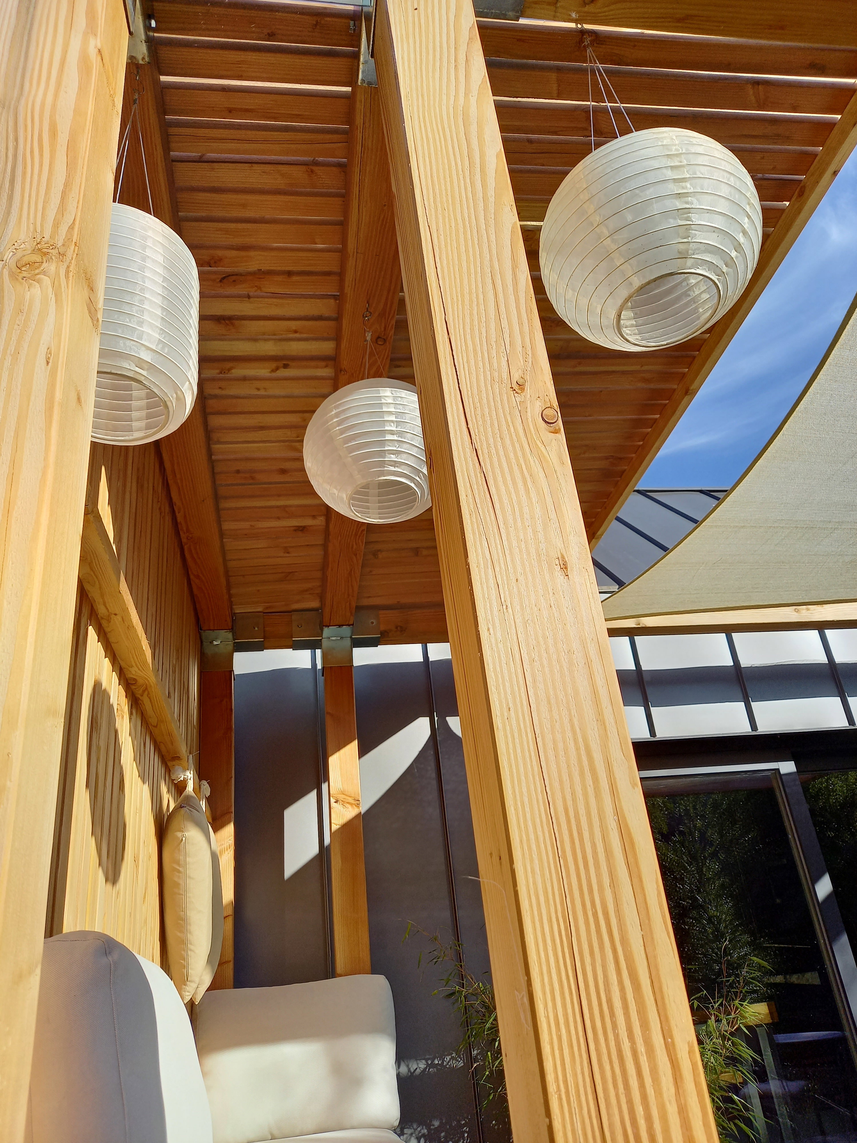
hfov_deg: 54.9
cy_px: 572
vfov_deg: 69.4
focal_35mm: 25
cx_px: 428
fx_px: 825
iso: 50
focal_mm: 4.65
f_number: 1.8
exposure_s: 1/782
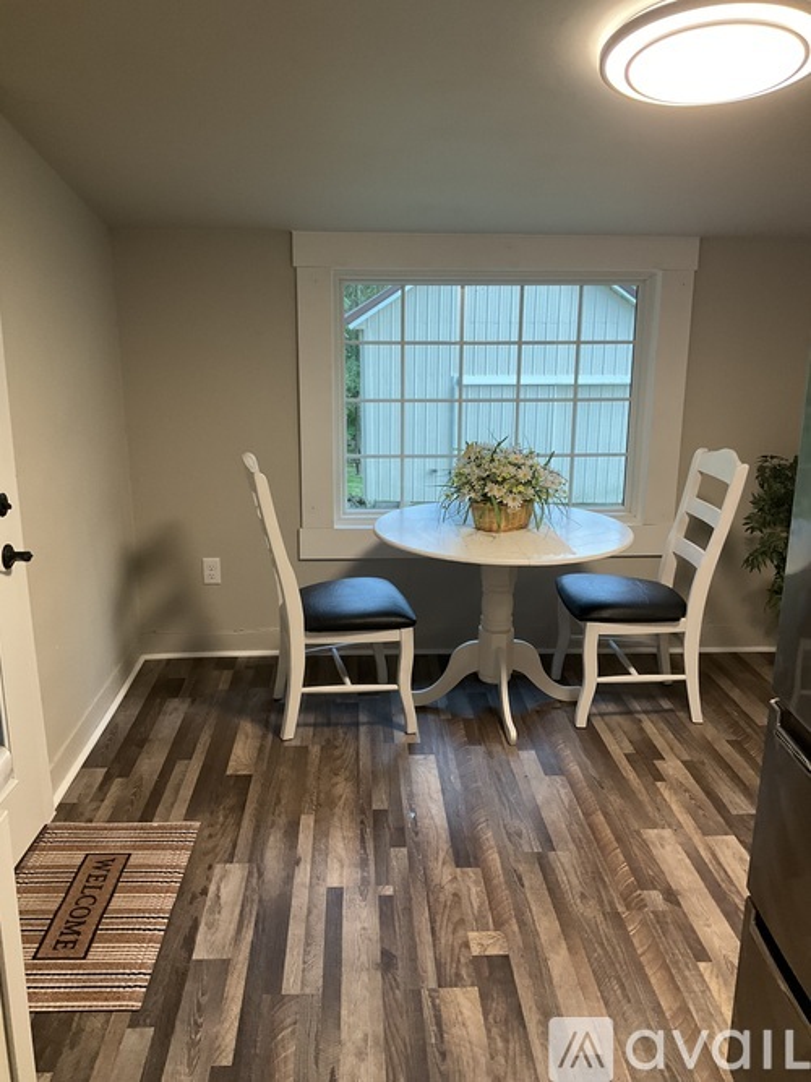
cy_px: 541
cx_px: 406
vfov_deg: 61.7
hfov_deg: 48.2
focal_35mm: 29
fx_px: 906
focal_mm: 3
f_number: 1.8
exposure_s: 1/60
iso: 125
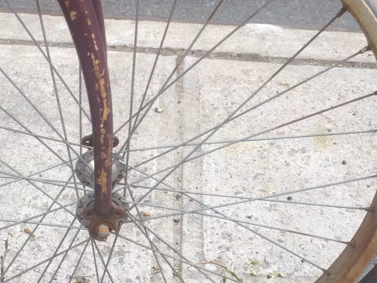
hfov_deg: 28.1
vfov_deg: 21.3
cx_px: 140
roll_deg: -3.4
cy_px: 141
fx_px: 751
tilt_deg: -37.3
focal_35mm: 69
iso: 32
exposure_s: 1/120
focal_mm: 4.15
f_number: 2.2
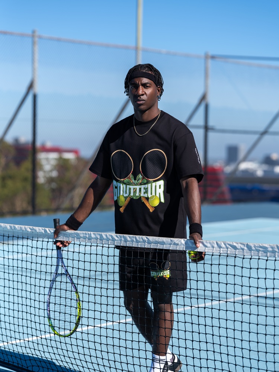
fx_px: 935
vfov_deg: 22.5
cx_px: 140
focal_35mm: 87
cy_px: 186
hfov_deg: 17.0
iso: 160
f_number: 3.2
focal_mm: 110
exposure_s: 1/2000
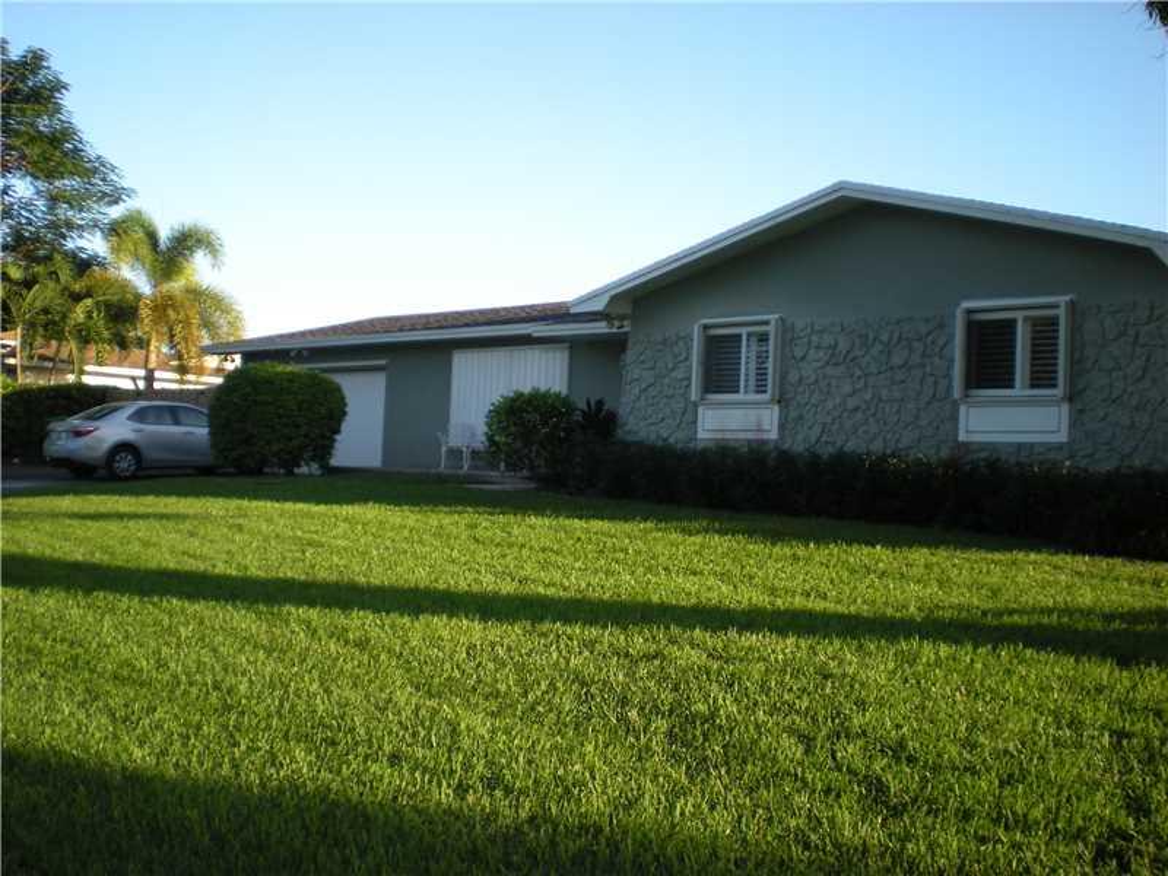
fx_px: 1282
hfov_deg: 49.0
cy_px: 438
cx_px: 584
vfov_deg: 37.7
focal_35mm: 38
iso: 64
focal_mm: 6.3
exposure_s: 1/225
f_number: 3.1
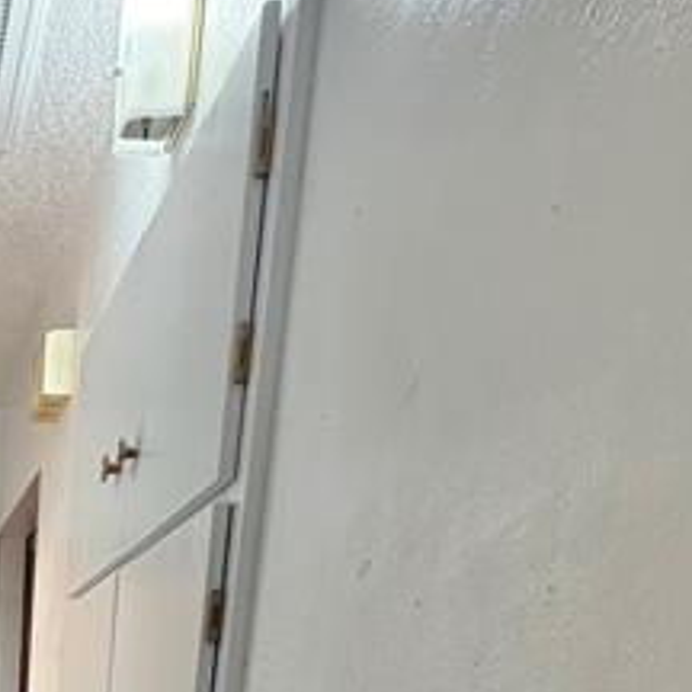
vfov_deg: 26.1
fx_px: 995
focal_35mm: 44
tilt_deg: -16.9
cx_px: -167
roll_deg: +0.3
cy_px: 1076
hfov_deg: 31.3
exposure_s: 1/60
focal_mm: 2.22
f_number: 2.2
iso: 250
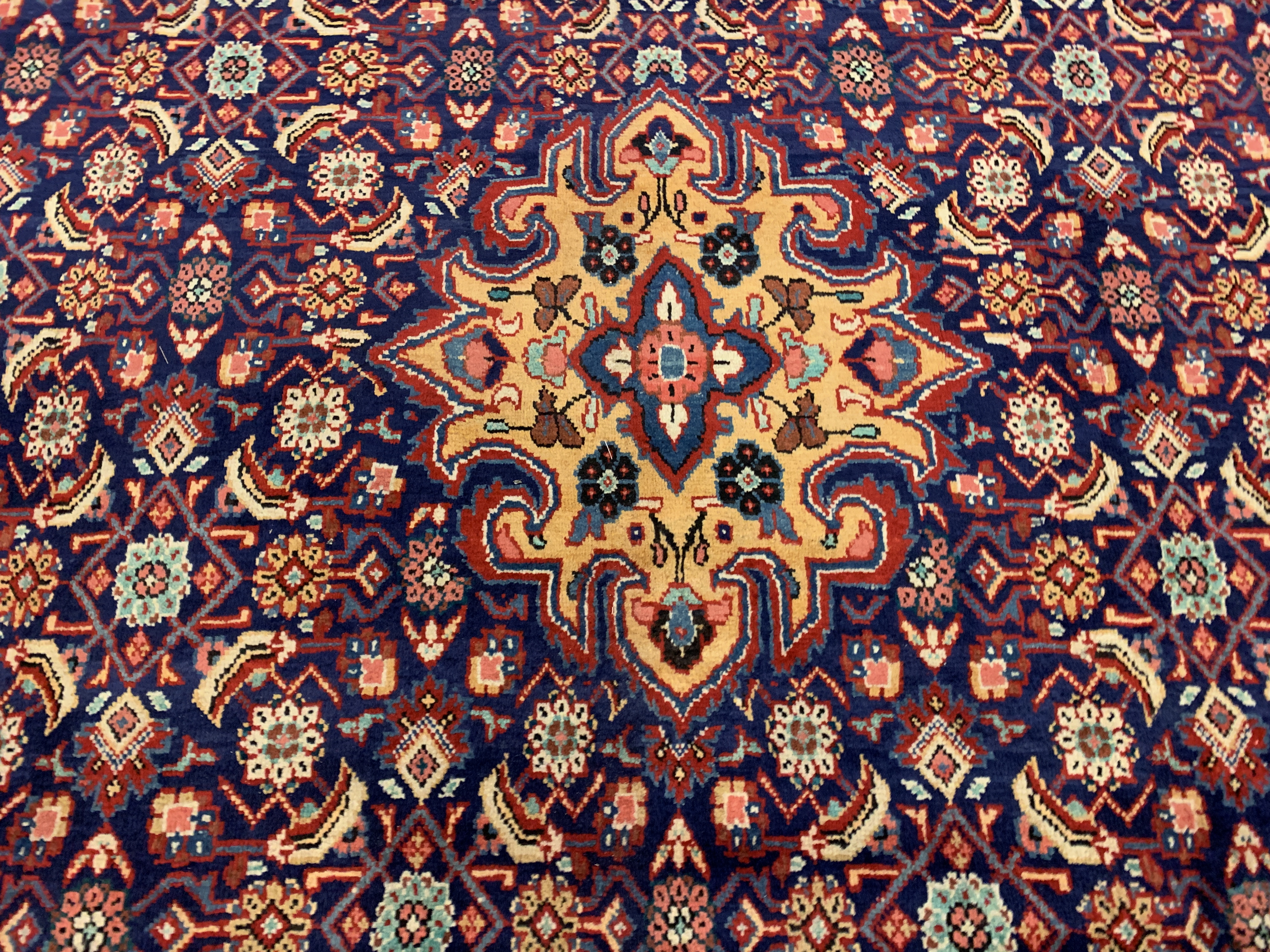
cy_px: 476
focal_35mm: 26
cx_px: 635
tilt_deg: -70.1
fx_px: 954
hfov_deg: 67.3
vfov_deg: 53.1
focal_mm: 4.25
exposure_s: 1/60
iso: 320
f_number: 1.8
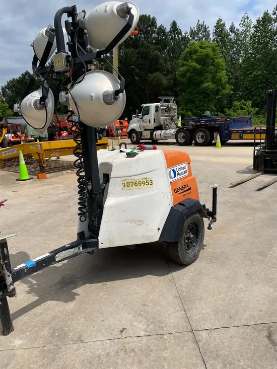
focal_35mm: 26
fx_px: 277
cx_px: 138
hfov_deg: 53.1
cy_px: 184
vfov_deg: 67.3
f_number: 1.6
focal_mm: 4.2
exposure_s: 1/10753
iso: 50
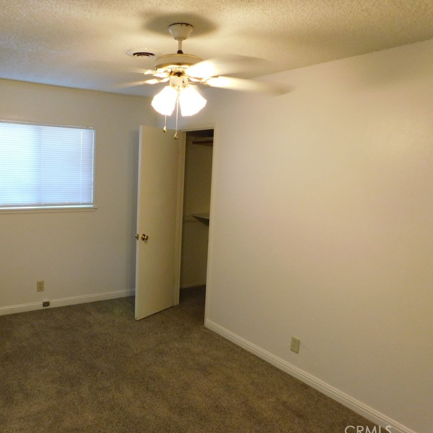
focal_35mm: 28
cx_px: 143
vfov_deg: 57.3
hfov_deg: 56.0
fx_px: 396
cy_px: 216
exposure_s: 1/30
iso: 400
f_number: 3
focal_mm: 4
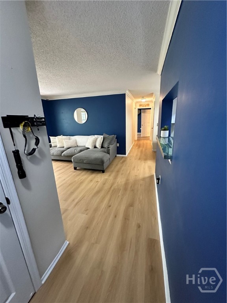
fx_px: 122
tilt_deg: -14.0
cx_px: 114
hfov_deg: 85.7
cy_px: 152
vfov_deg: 102.1
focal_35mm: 14
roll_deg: +0.9
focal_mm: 2.22
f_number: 2.2
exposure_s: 1/60
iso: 800
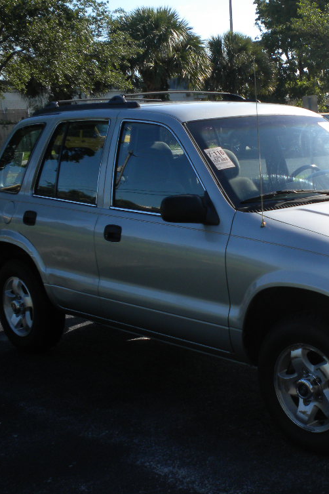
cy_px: 246
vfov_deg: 34.5
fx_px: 795
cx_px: 291
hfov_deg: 22.8
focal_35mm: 58
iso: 80
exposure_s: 1/354
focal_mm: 7.4
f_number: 4.9
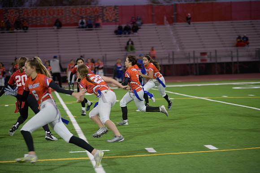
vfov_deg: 11.4
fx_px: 867
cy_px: 86
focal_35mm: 120
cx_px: 130
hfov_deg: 17.1
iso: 560
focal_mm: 120
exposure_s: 1/200
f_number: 2.8
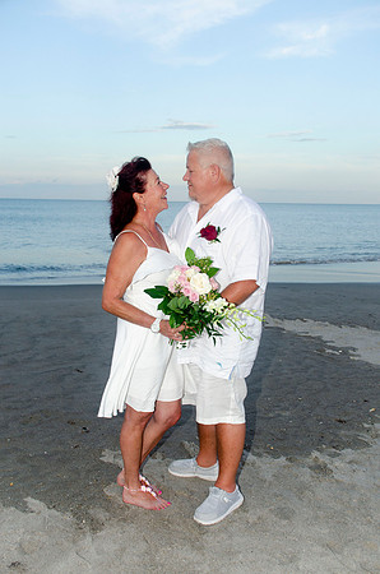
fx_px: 573
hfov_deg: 36.7
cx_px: 190
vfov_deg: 53.2
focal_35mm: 36
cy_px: 287
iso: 200
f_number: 6.3
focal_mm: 24
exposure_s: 1/250
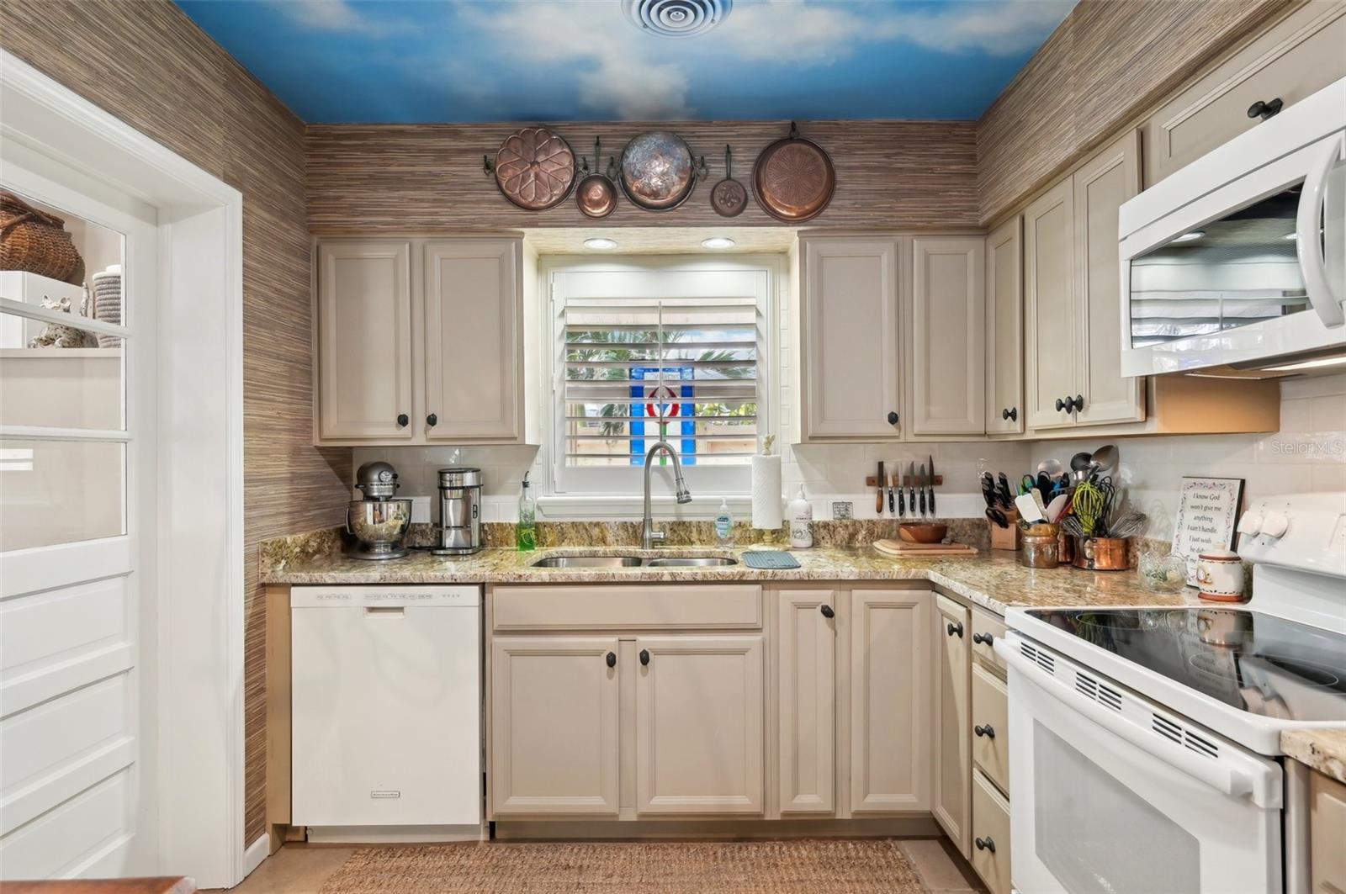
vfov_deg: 65.8
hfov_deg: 88.5
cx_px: 673
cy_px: 447
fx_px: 691
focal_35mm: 18
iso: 400
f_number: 8
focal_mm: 18.5
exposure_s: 1/25
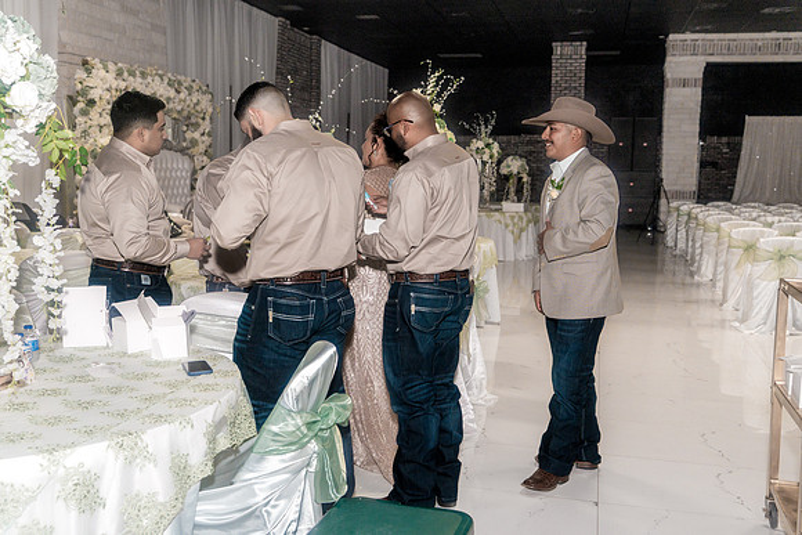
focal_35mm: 36
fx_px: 802
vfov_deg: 36.9
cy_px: 268
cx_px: 401
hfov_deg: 53.1
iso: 2000
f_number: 4
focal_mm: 36
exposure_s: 1/250
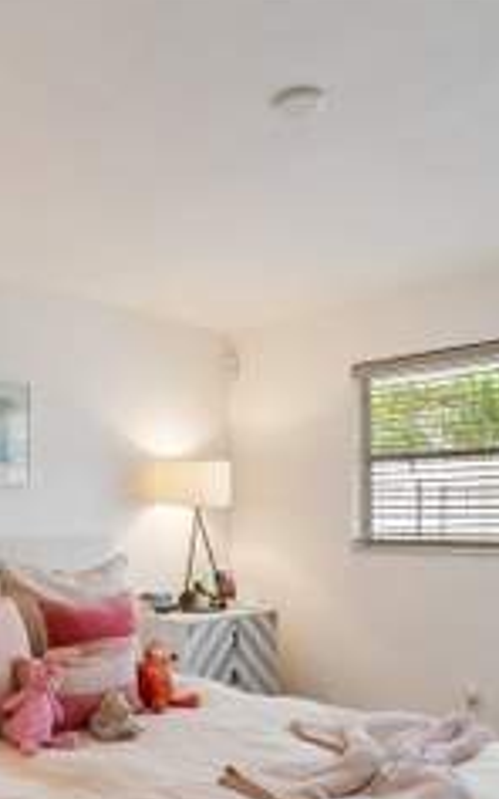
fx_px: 741
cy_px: 516
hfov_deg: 36.7
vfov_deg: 55.8
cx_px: 155
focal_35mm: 34
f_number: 9
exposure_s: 1/30
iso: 1600
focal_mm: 16.5
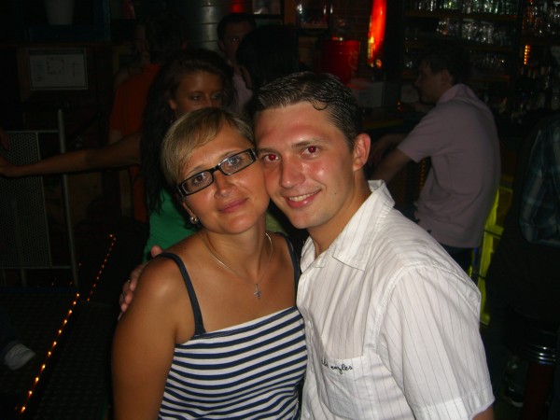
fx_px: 615
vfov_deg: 37.7
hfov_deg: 49.0
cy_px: 210
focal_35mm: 38
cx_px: 280
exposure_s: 1/60
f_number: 2.8
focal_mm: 7.9
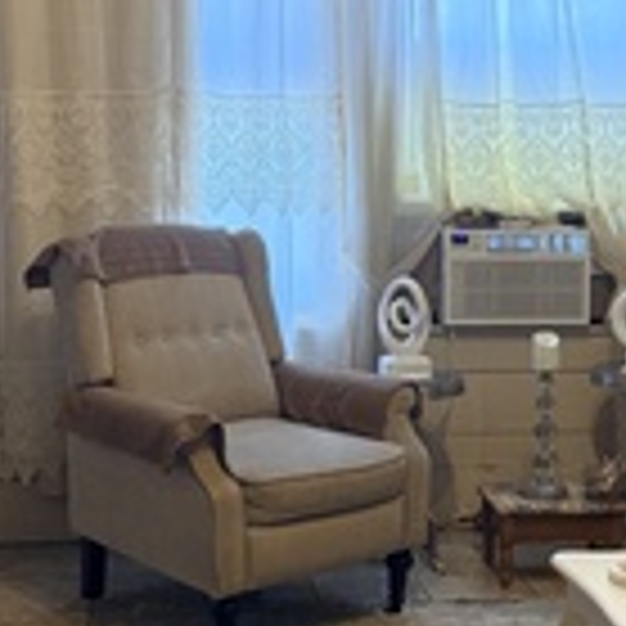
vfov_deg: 23.7
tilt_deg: -7.9
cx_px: 365
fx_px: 1494
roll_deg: -0.6
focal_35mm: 73
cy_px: 284
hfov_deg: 23.6
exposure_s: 1/60
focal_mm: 6.76
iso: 320
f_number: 1.78
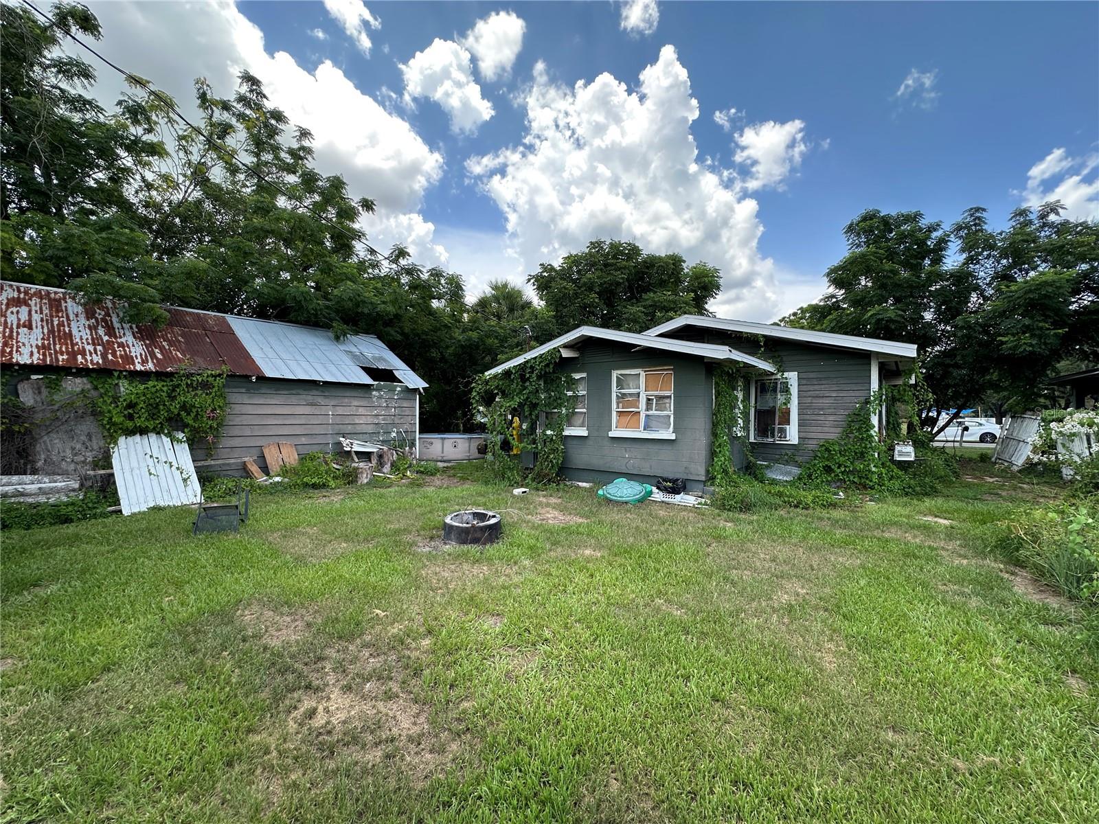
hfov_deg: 102.1
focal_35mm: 14
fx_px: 444
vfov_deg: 85.7
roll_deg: -1.0
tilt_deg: +0.5
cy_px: 412
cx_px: 550
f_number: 2.2
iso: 40
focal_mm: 2.22
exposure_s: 1/433
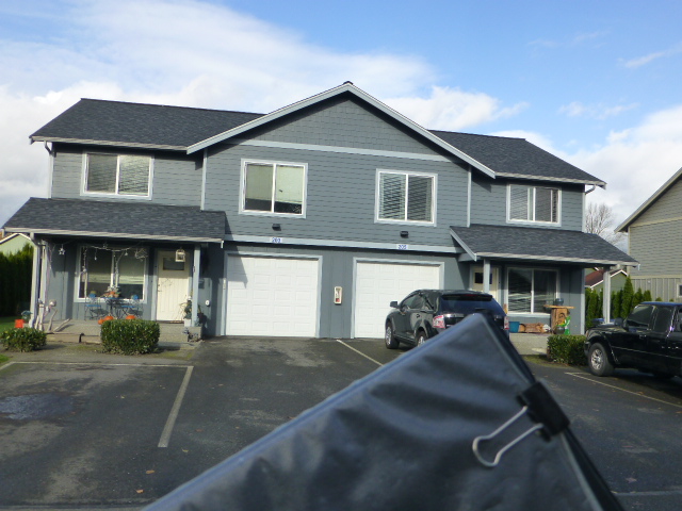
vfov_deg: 46.8
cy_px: 256
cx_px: 341
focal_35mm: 30
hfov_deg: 60.0
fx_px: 591
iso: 160
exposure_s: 1/500
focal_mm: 5.4
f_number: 4
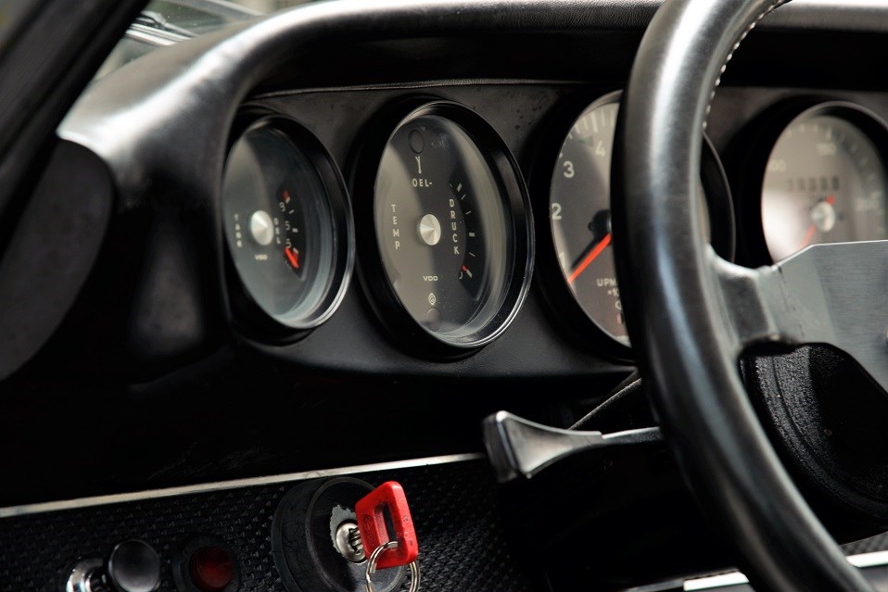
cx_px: 444
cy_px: 296
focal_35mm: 120
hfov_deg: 17.1
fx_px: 2960
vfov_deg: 11.4
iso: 100
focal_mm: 120
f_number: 6.3
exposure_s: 1/1.6
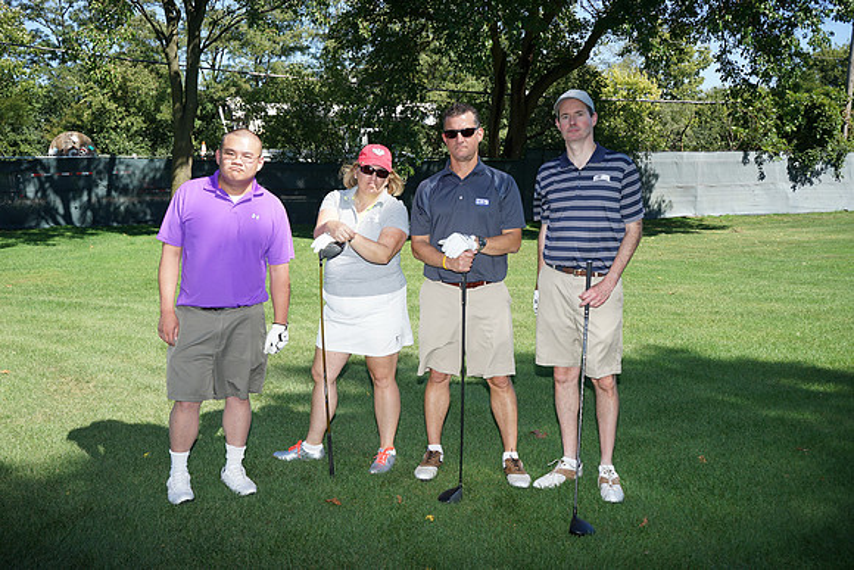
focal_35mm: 37
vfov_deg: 36.0
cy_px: 285
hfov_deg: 51.9
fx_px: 878
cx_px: 427
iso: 200
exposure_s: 1/250
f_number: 8
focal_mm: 37
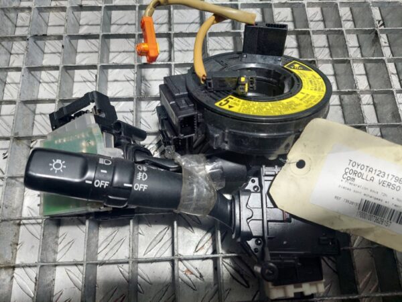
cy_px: 151
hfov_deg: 69.4
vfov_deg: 54.9
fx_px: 290
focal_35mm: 25
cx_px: 201
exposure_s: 1/50
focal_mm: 5.23
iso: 50
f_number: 1.8
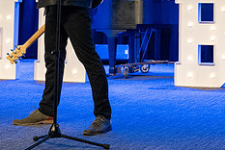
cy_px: -80
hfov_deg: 16.5
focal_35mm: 123
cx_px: 180
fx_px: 770
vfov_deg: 10.7
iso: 4000
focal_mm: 36
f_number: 3.5
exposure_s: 1/200
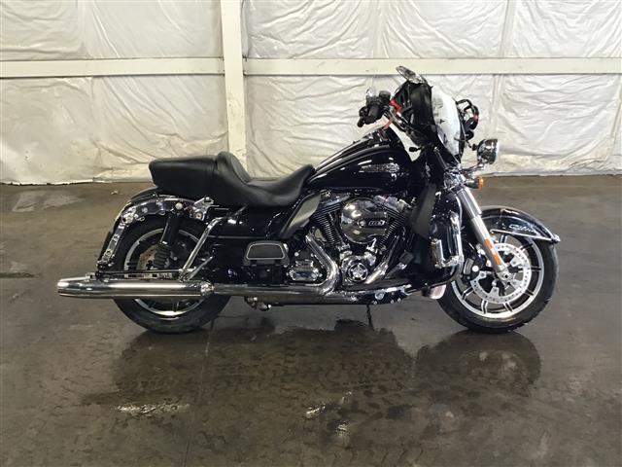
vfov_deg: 45.4
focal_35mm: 31
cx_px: 311
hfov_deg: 58.4
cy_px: 234
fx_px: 557
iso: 80
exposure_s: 1/30
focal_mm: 3.3
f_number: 2.4
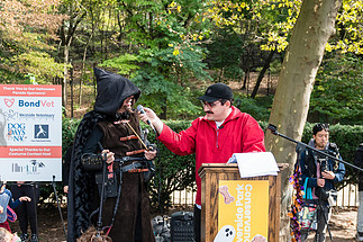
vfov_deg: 27.6
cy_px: 182
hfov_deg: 40.9
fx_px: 484
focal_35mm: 48
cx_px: 144
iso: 1000
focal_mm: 26
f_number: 4
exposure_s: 1/800
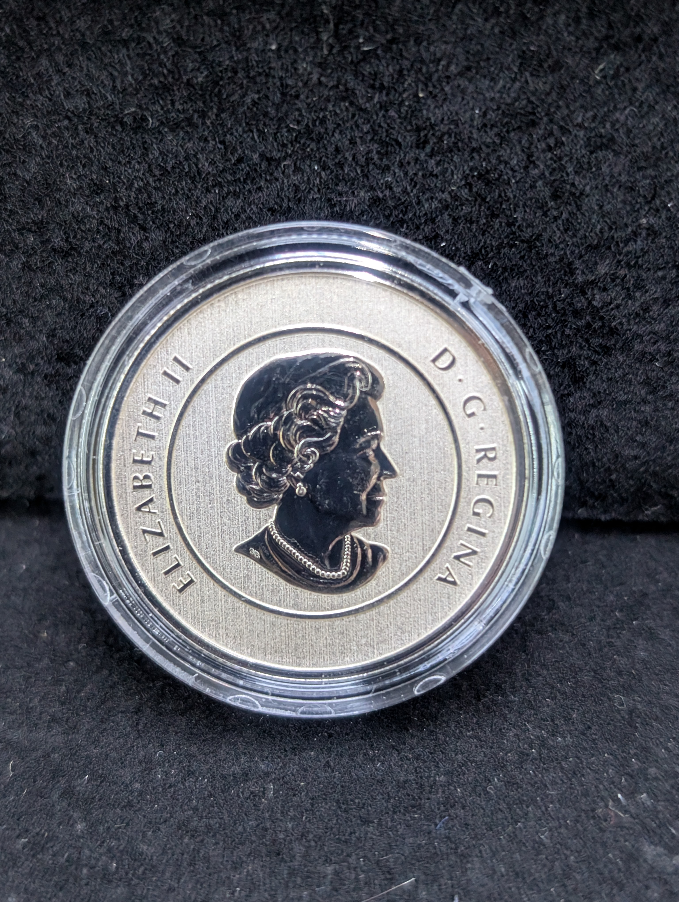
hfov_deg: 29.7
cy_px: 451
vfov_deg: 38.9
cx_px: 340
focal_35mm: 49
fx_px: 1278
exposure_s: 1/60
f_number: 1.68
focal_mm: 6.9
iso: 495
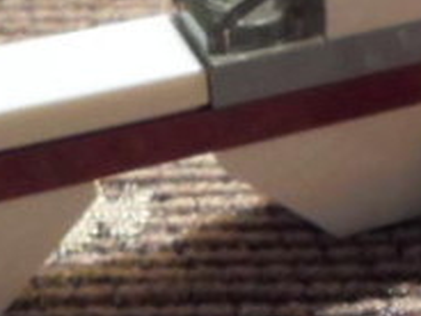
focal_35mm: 122
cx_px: 524
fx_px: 1484
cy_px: 274
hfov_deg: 15.5
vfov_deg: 12.1
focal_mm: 4.5
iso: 400
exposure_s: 1/20
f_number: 2.5
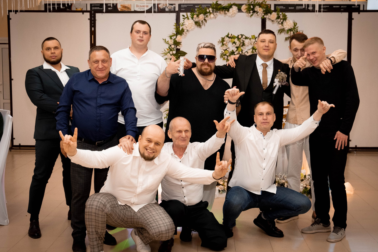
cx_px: 194
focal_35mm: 48
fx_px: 504
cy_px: 113
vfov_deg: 28.1
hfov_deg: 41.1
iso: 1600
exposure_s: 1/160
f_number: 4
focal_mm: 26.5
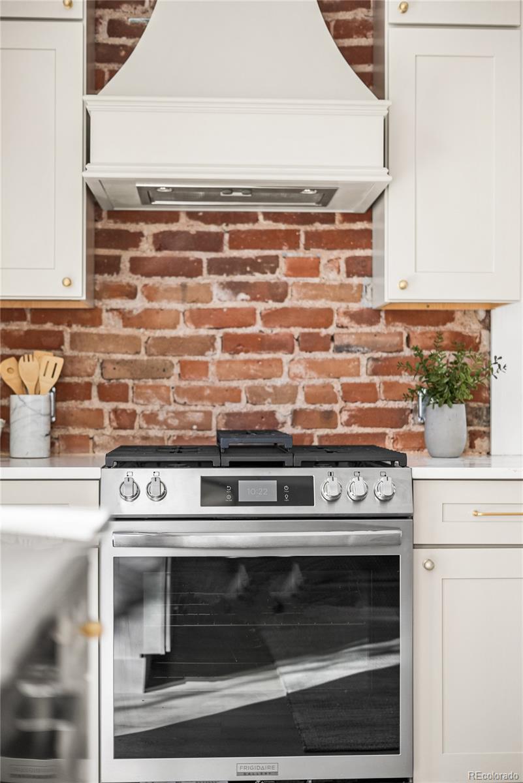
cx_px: 262
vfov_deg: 39.6
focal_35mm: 50
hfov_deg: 27.0
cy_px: 392
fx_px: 1089
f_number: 1.8
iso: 200
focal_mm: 50
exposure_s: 1/640
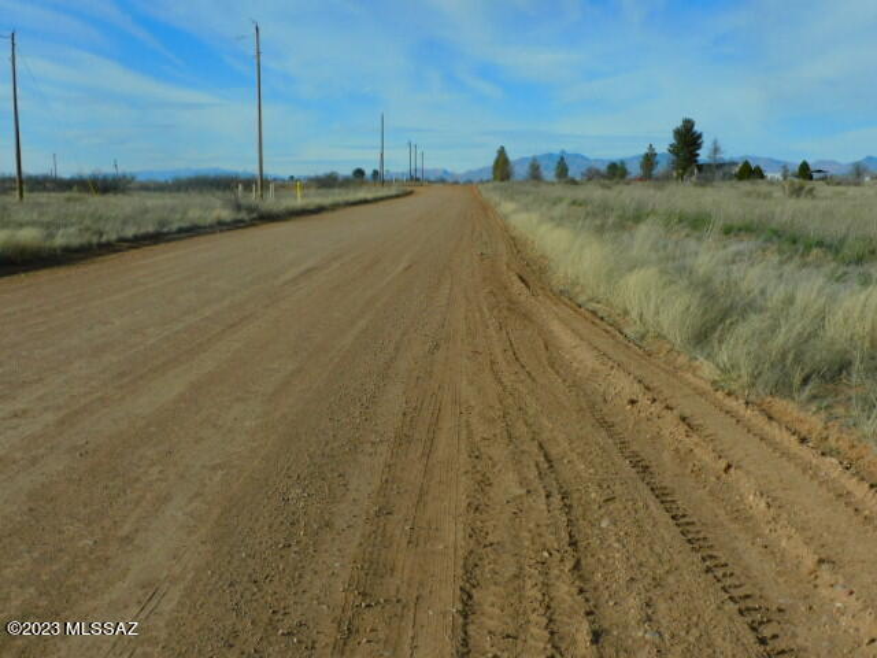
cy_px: 329
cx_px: 438
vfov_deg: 32.2
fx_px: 1140
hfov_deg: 42.1
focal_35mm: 45
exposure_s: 1/1250
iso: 125
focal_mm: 8.1
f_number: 5
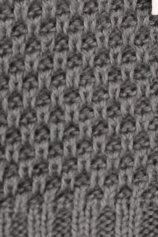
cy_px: -143
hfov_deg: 3.1
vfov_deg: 4.7
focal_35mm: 439
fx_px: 2887
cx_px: 257
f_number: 5.6
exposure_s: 1/125
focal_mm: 66
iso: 800
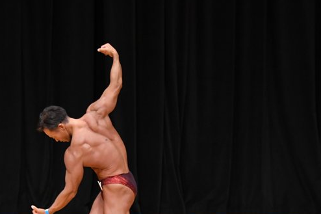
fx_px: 3146
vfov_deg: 3.9
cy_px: 150
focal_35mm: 353
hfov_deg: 5.8
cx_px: 124
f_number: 5.6
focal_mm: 150
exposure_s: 1/400
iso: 3200
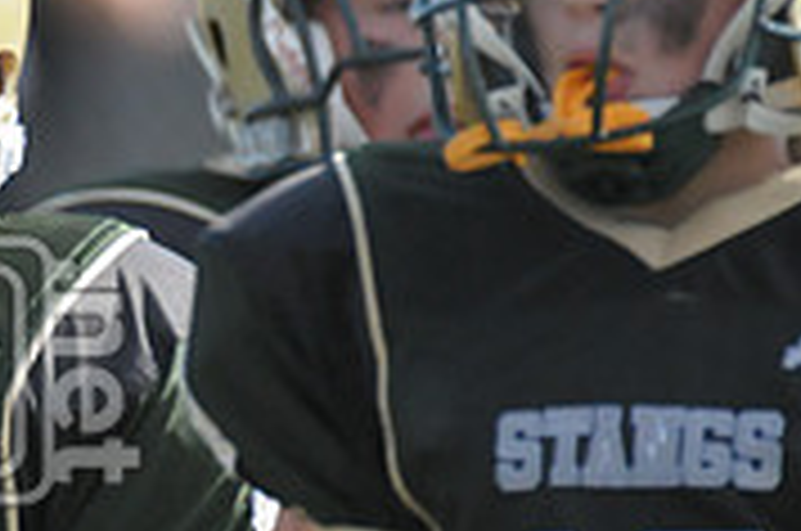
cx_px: -441
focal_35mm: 1855
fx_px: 41199
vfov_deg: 0.7
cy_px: 403
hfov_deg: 1.1
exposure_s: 1/4000
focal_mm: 380
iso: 1600
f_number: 4
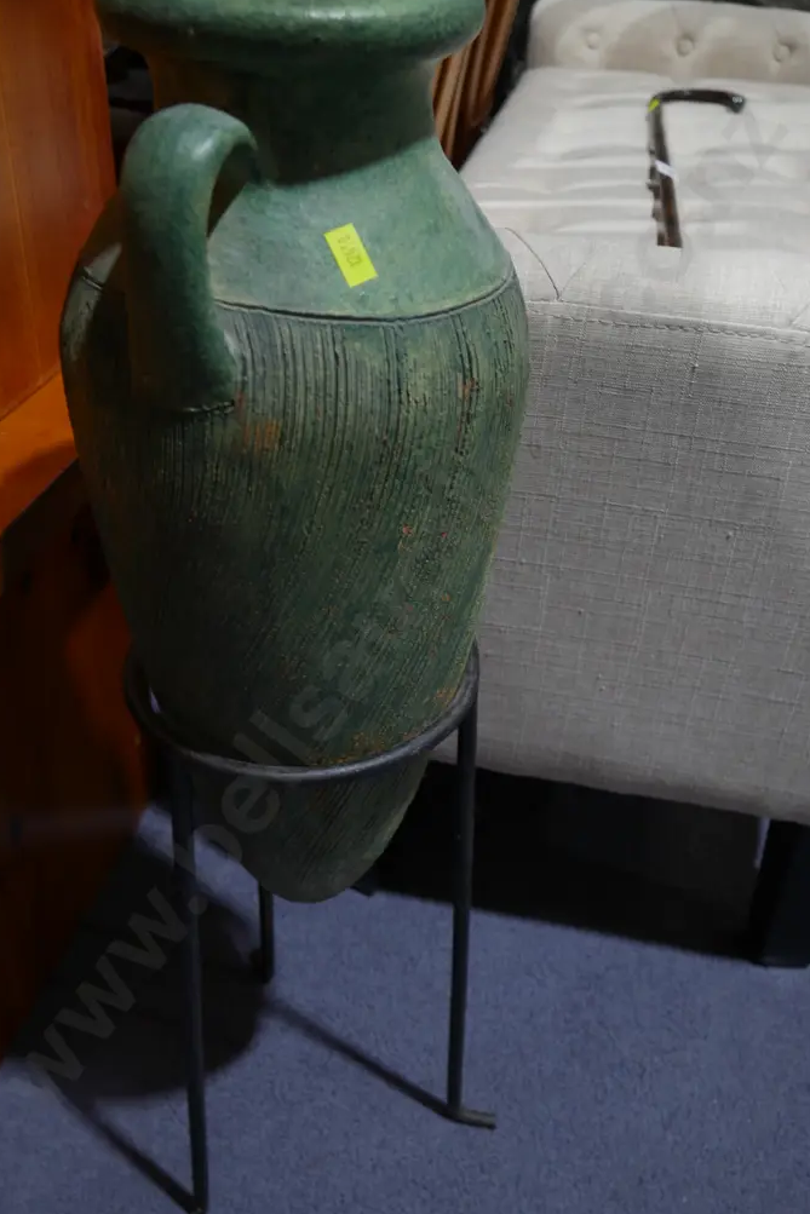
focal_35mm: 34
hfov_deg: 38.9
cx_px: 394
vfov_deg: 55.8
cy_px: 610
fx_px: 1147
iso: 200
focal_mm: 16
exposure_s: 1/60
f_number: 3.6
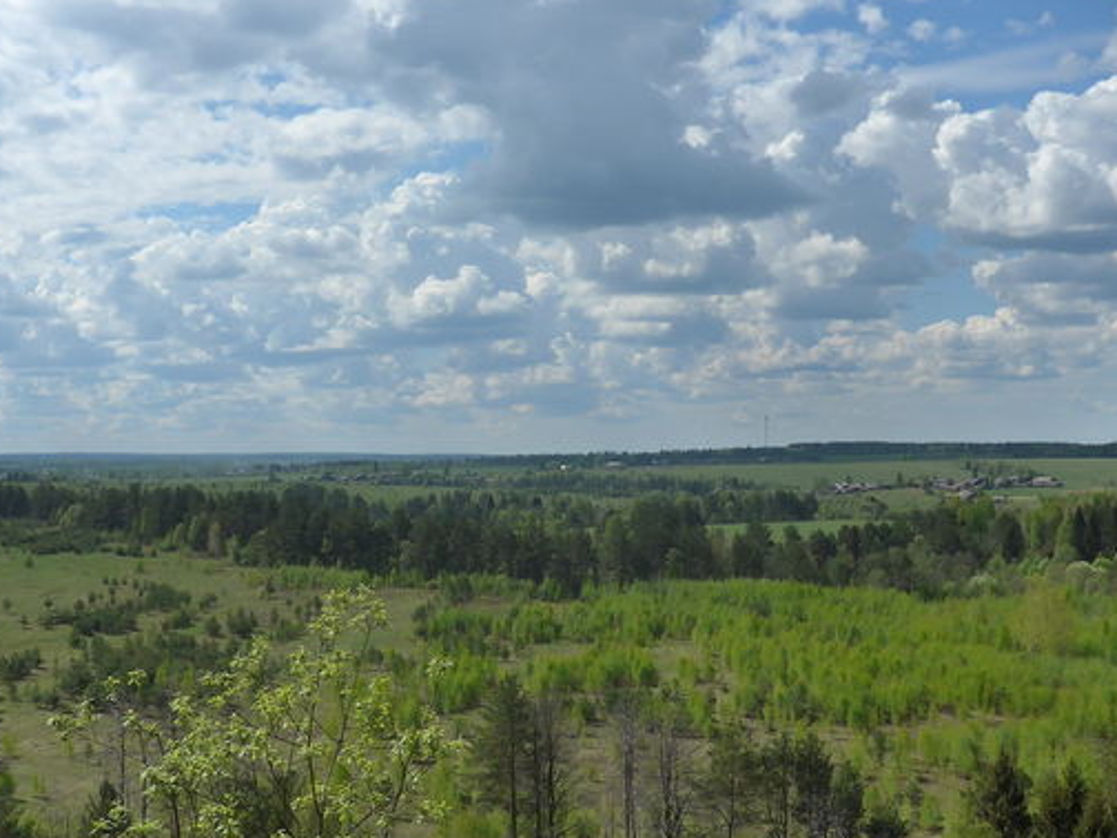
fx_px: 1613
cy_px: 351
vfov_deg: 29.1
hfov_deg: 38.1
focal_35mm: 50
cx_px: 645
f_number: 4
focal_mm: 6
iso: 125
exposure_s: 1/1600
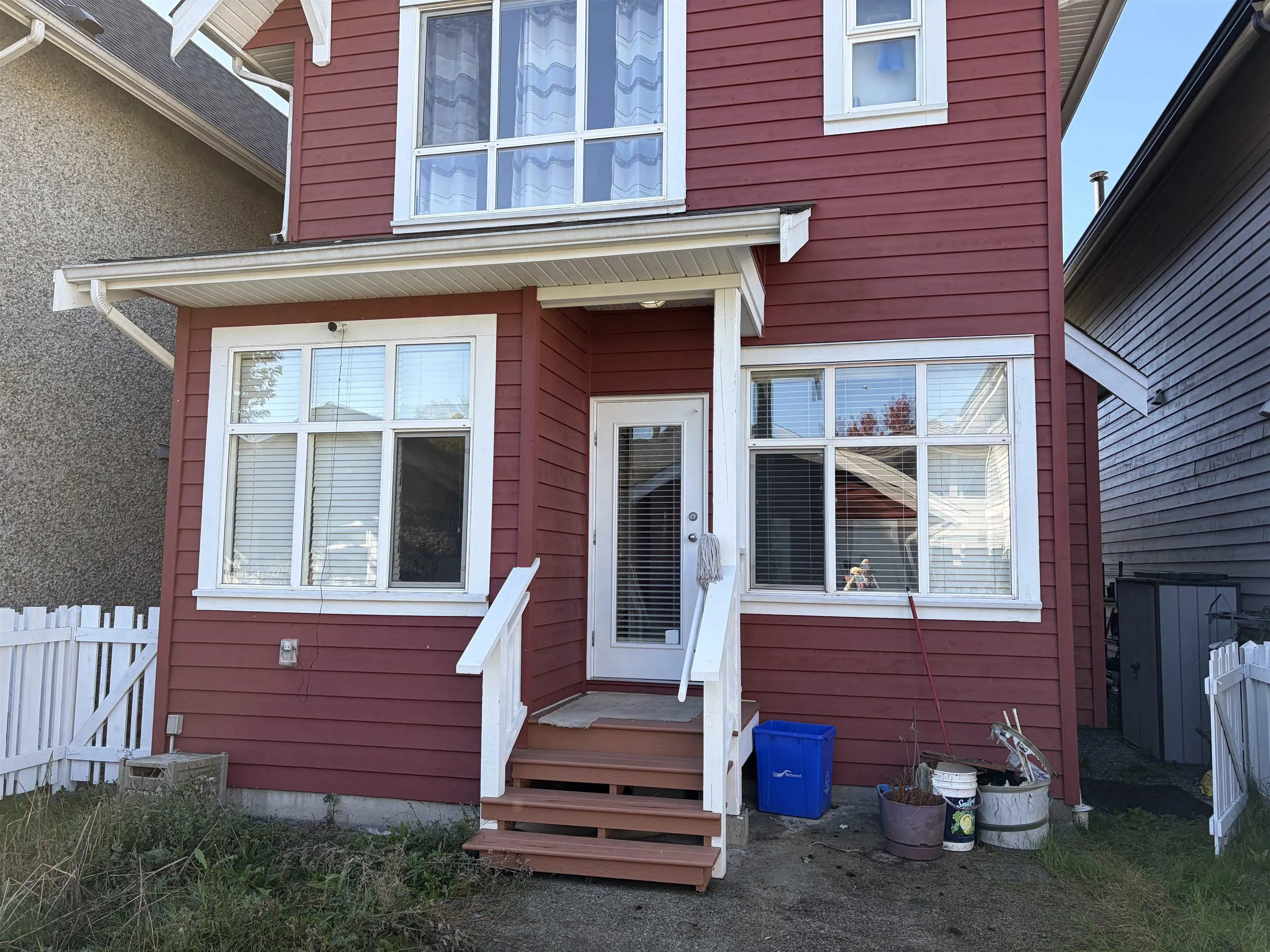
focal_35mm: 26
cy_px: 476
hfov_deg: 67.3
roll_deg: -0.3
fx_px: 954
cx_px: 635
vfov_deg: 53.1
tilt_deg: +5.7
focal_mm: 5.96
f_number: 1.6
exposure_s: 1/601
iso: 50
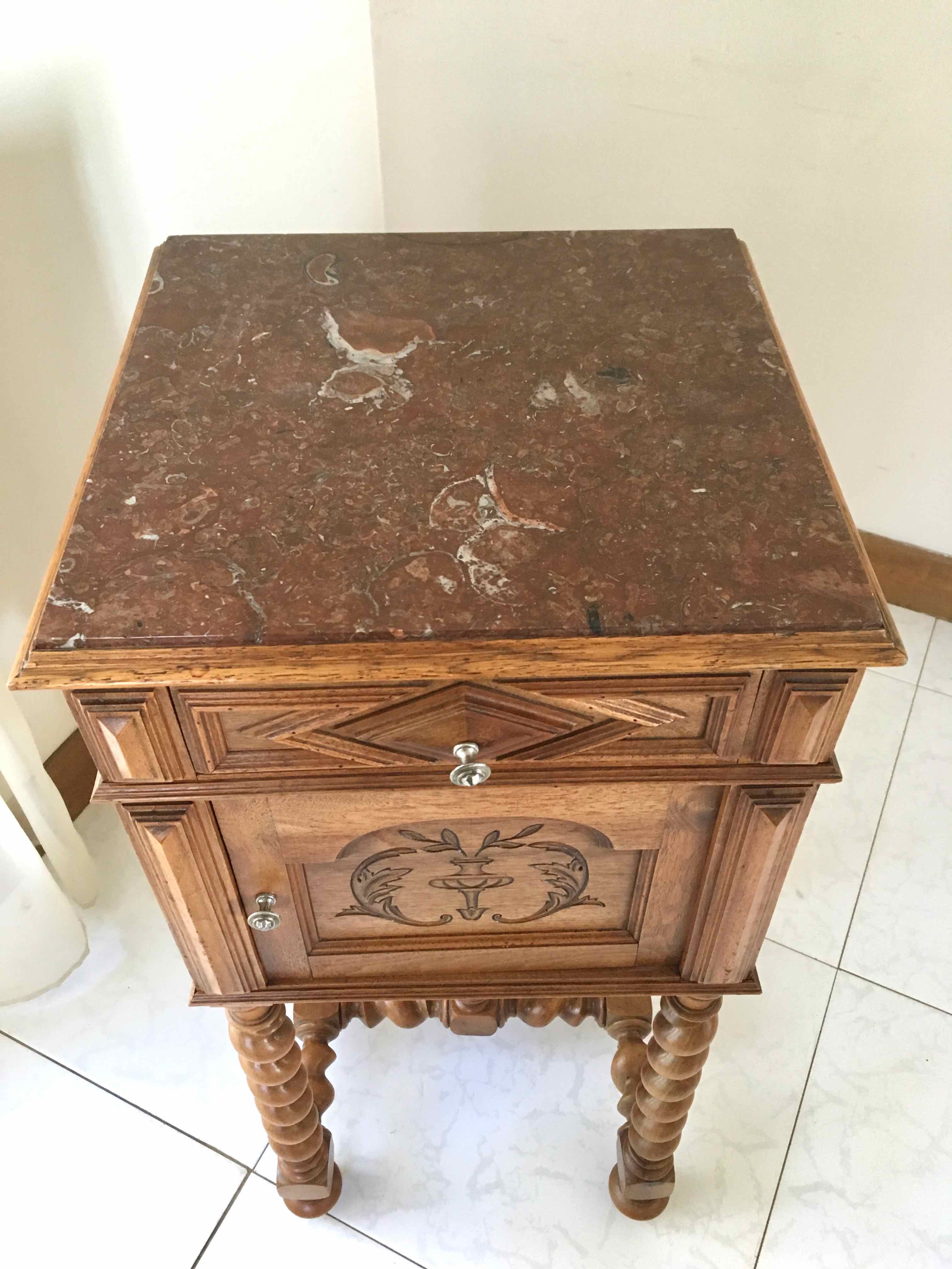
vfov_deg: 61.7
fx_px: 1063
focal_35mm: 29
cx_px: 476
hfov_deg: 48.2
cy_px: 634
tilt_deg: -48.9
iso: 200
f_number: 2.2
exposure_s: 1/33
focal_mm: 4.15
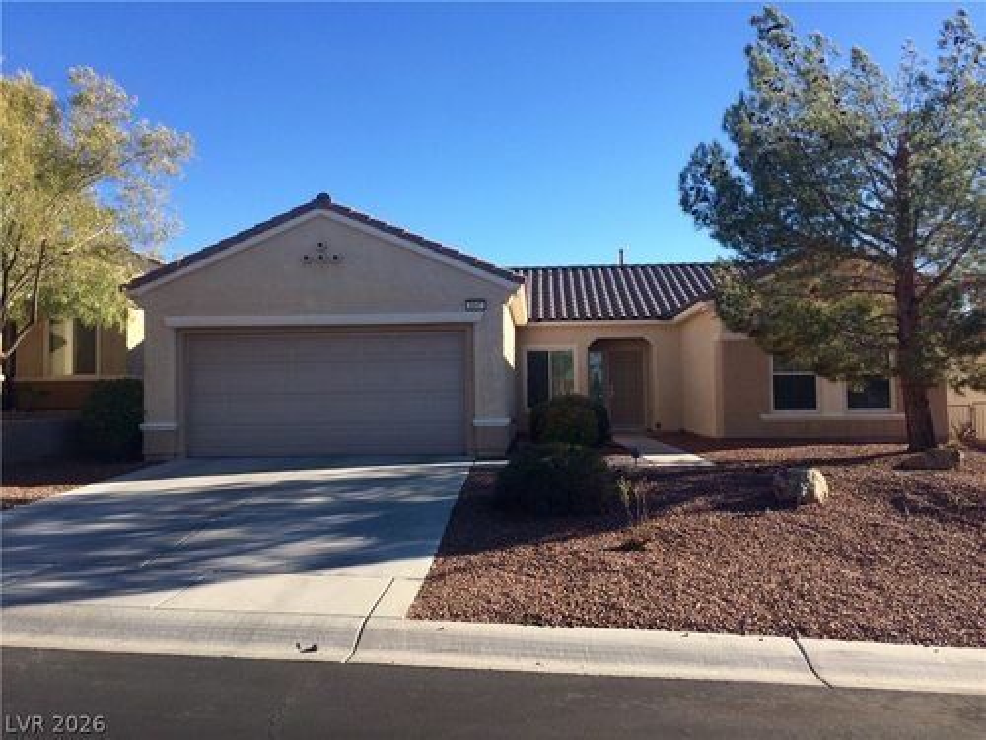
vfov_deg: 48.2
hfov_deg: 61.7
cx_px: 493
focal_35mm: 29
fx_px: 826
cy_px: 370
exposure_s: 1/1080
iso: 32
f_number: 2.2
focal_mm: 4.15
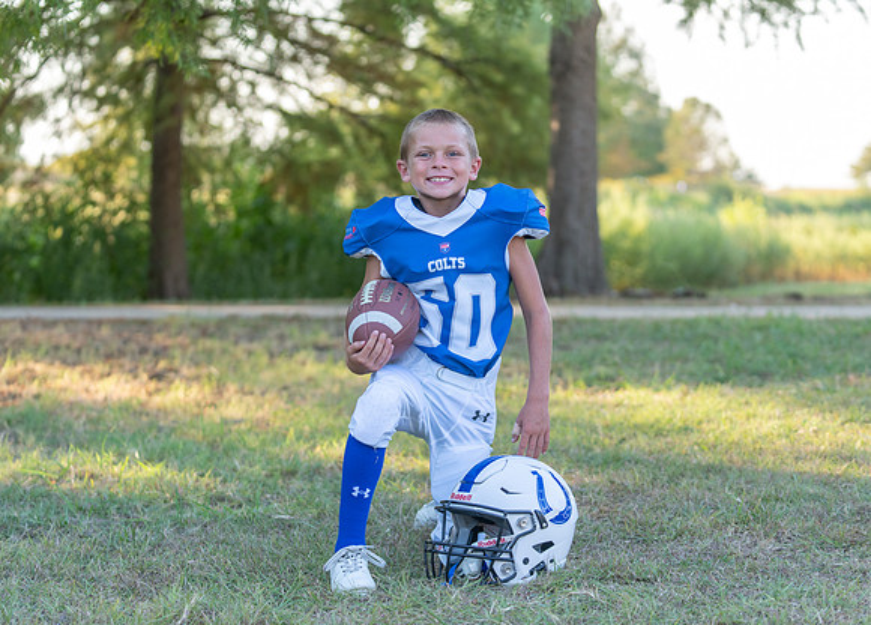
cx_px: 476
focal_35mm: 84
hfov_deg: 23.6
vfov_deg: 17.0
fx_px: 2086
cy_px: 318
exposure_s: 1/320
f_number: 2.8
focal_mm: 70
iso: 160
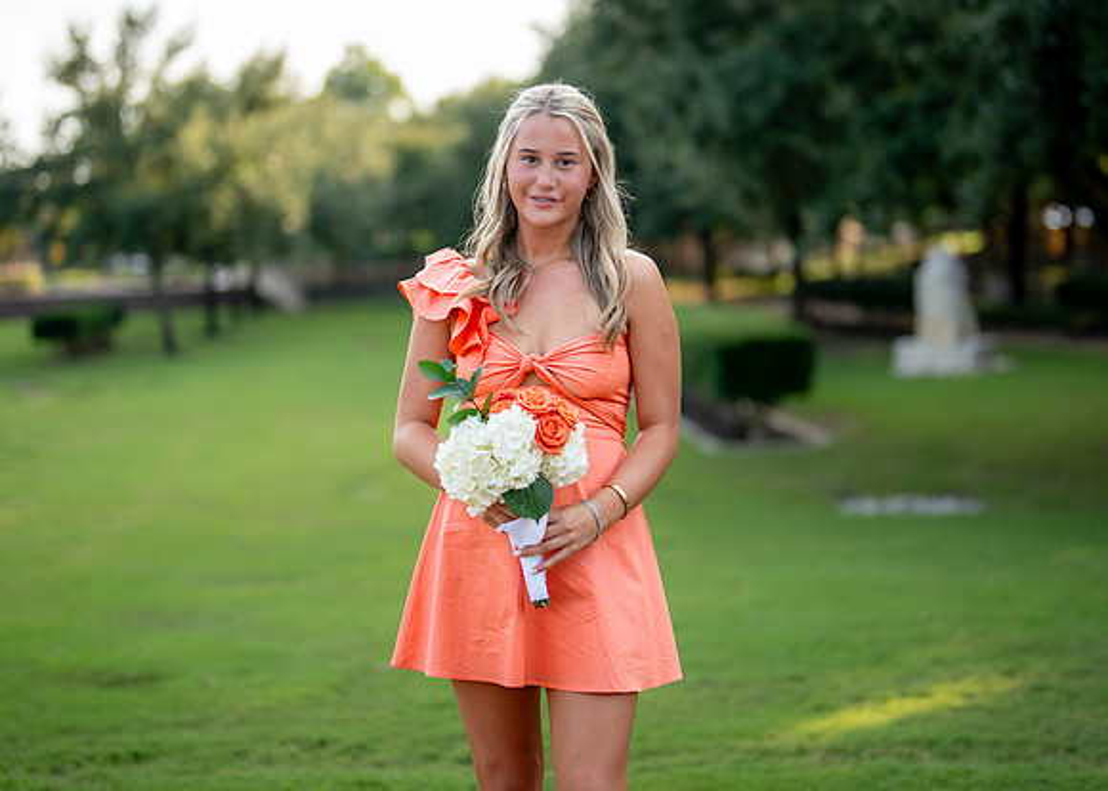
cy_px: 340
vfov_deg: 22.9
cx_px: 571
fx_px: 1949
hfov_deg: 31.7
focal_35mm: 62
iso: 200
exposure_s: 1/2000
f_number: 1.2
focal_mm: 50
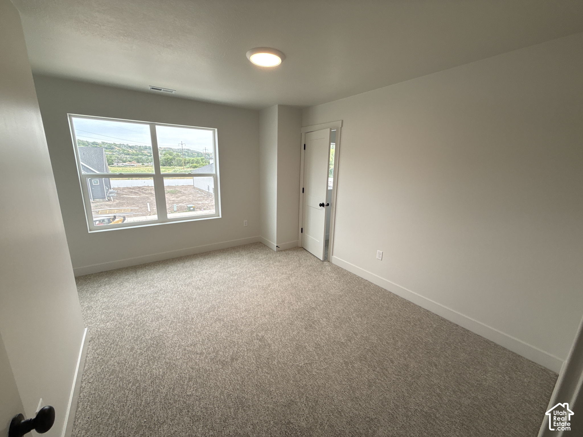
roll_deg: -1.9
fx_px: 236
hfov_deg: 102.1
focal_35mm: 14
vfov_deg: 85.7
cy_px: 218
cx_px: 292
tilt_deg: -13.6
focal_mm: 2.22
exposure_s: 1/141
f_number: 2.2
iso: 50
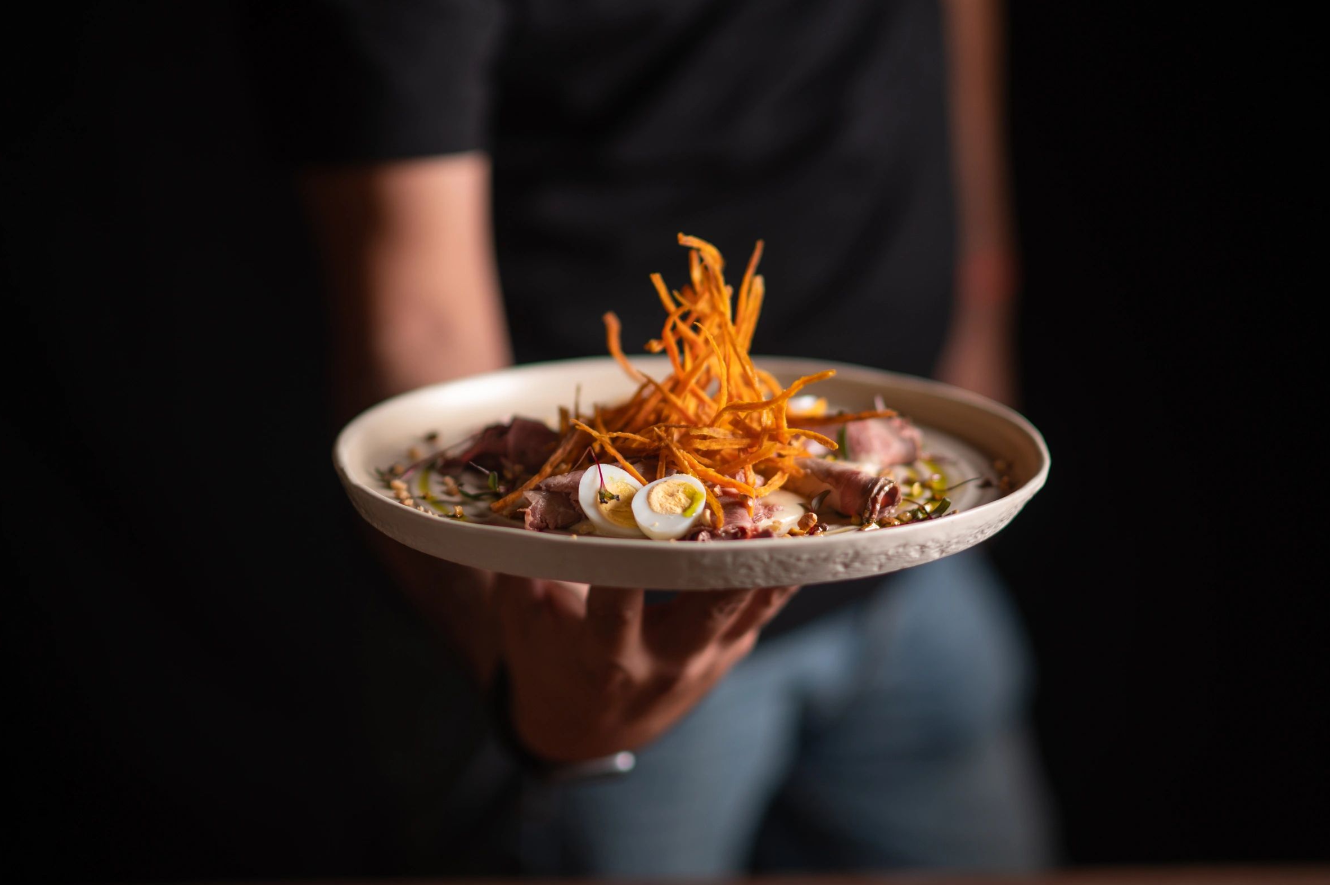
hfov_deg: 22.2
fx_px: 3396
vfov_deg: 14.8
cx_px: 695
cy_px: 433
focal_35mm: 92
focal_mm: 85
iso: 50
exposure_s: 1/200
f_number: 1.8
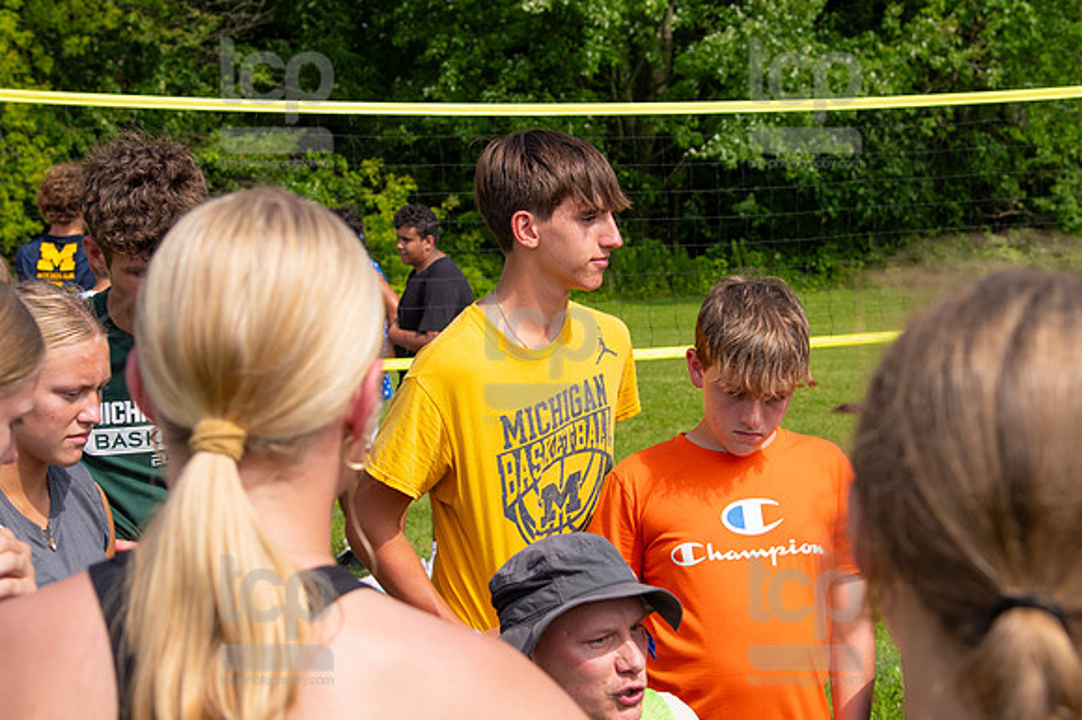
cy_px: 360
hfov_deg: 29.3
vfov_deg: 19.7
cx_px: 541
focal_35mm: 69
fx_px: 2073
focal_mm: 46
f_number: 5.6
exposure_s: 1/800
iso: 200
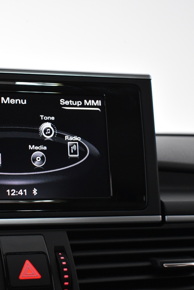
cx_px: -5
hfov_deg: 17.3
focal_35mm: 77
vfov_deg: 26.3
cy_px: 145
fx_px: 623
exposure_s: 1/50
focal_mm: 34
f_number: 4.5
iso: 2200
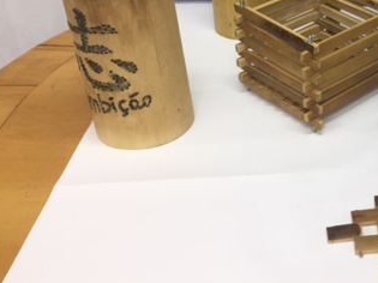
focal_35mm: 59
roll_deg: -1.2
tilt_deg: -26.3
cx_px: 348
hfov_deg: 31.1
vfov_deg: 23.9
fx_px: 644
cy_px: 10
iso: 50
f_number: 2.2
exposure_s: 1/30
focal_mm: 4.15
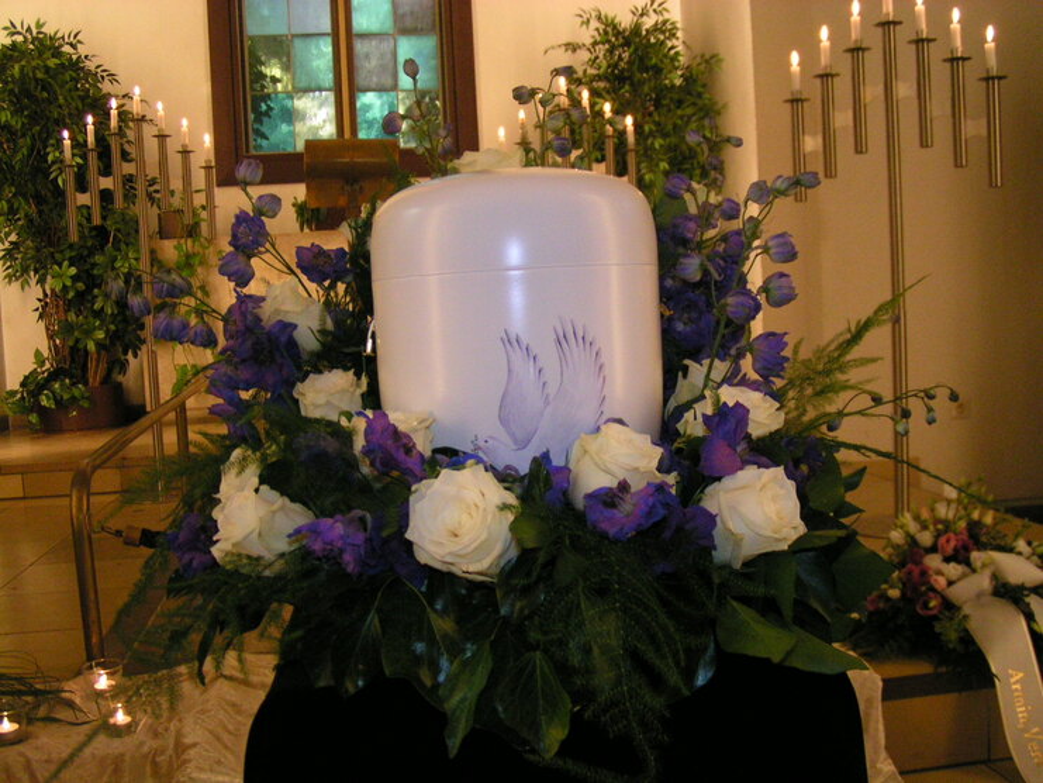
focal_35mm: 38
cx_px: 522
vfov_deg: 37.7
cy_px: 392
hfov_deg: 49.0
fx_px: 1145
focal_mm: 5.8
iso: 200
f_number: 2.8
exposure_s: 1/40
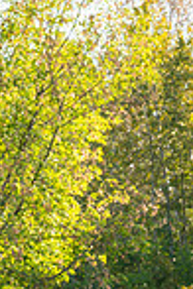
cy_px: 360
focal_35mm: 184
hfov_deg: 7.4
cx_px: 187
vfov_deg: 10.9
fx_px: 1480
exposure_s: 1/250
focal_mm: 60
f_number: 5
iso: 250
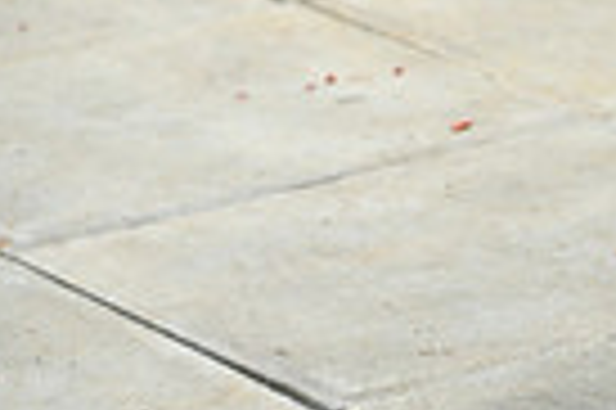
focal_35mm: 432
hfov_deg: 4.7
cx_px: 1210
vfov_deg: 3.2
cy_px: -322
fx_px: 7383
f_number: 4.5
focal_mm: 102
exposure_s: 1/1000
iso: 360
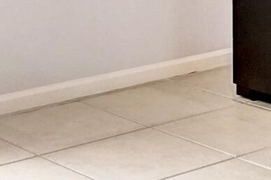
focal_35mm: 132
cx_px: 255
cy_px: -195
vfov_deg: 9.6
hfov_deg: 15.3
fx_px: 993
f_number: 2.8
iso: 800
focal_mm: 17
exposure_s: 1/400
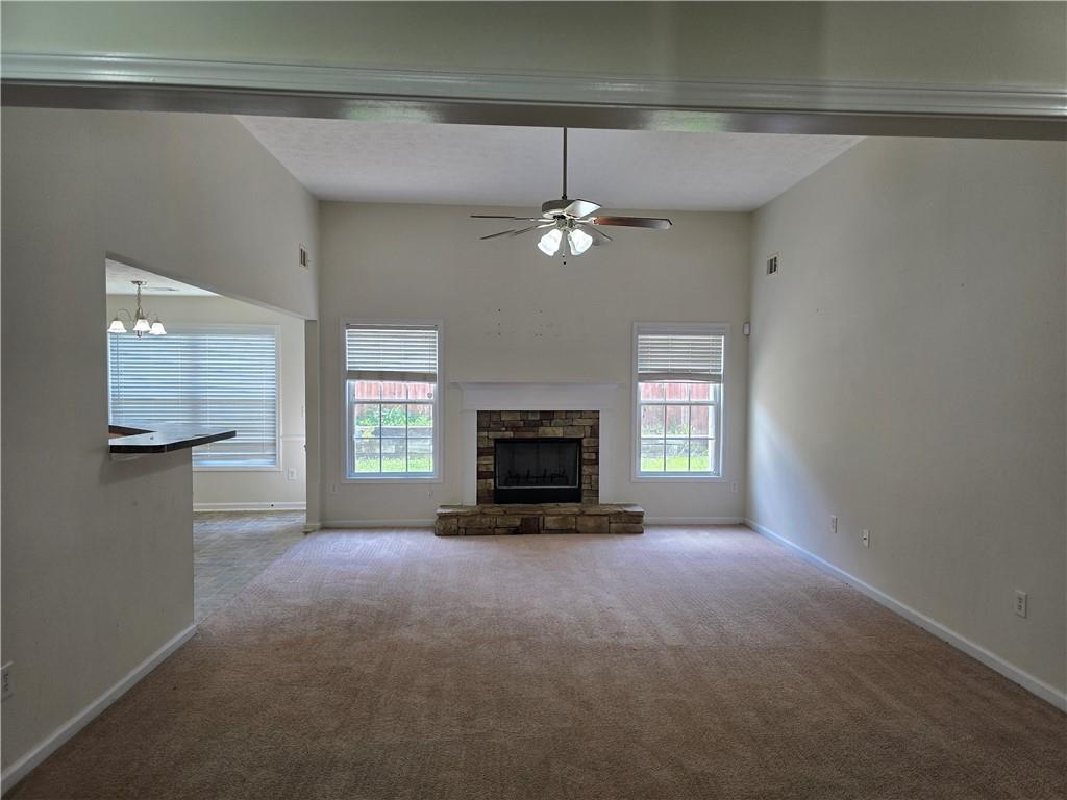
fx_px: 709
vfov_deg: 58.9
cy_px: 400
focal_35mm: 23
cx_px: 534
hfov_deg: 73.9
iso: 80
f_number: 1.7
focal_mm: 6.3
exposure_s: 1/120
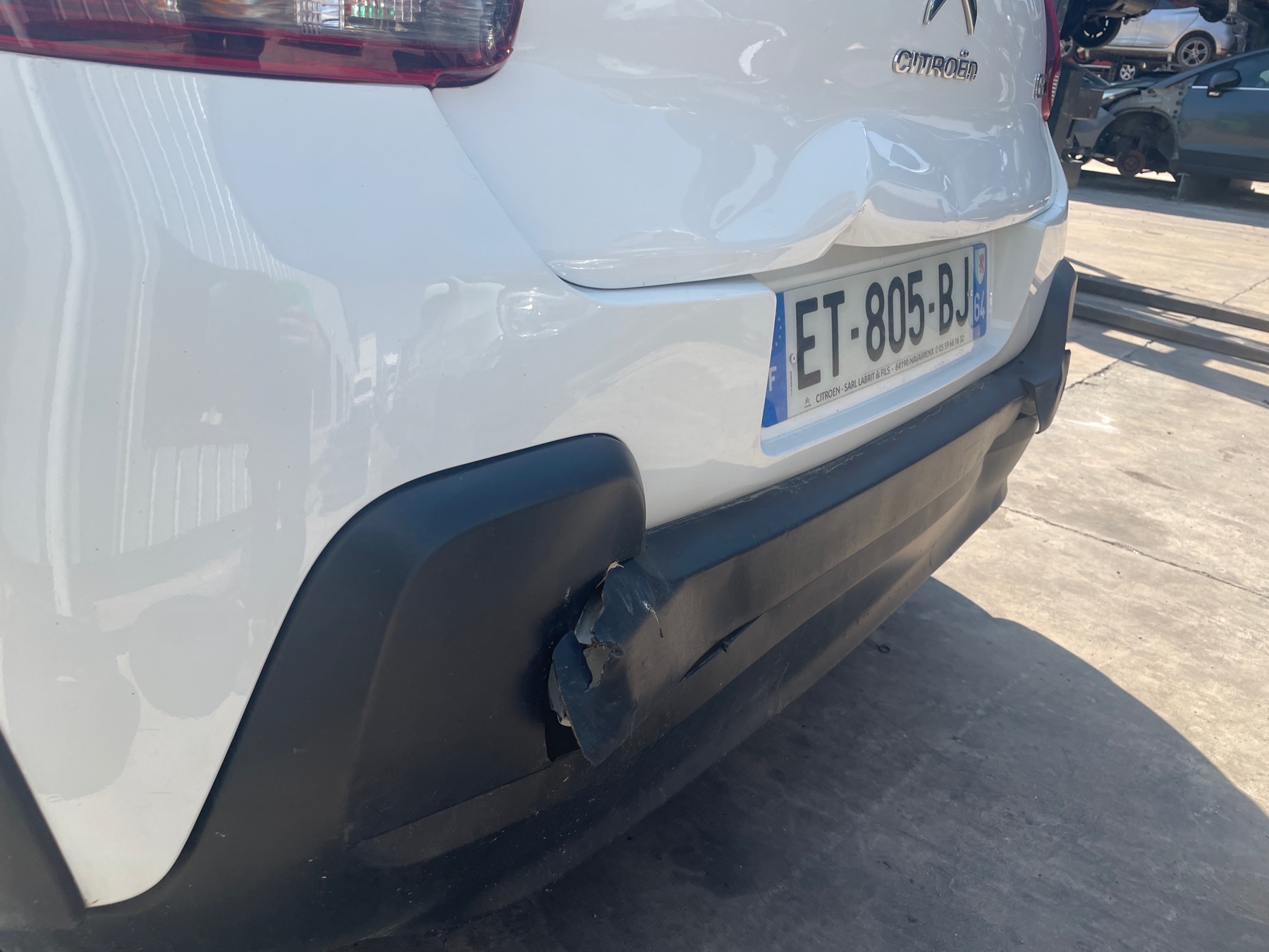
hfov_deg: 67.3
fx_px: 953
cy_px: 476
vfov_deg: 53.1
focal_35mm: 26
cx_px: 634
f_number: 1.6
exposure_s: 1/1715
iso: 32
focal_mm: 4.2
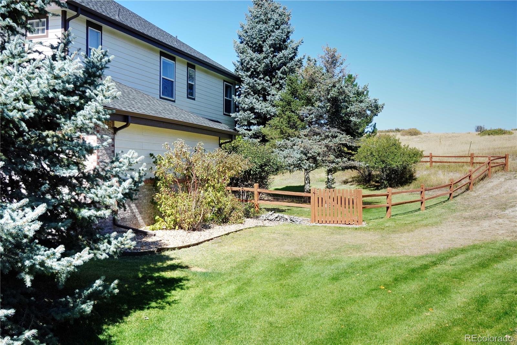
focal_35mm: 36
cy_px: 172
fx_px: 517
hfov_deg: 53.1
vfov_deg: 36.9
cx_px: 258
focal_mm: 36
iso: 400
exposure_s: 1/800
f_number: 8
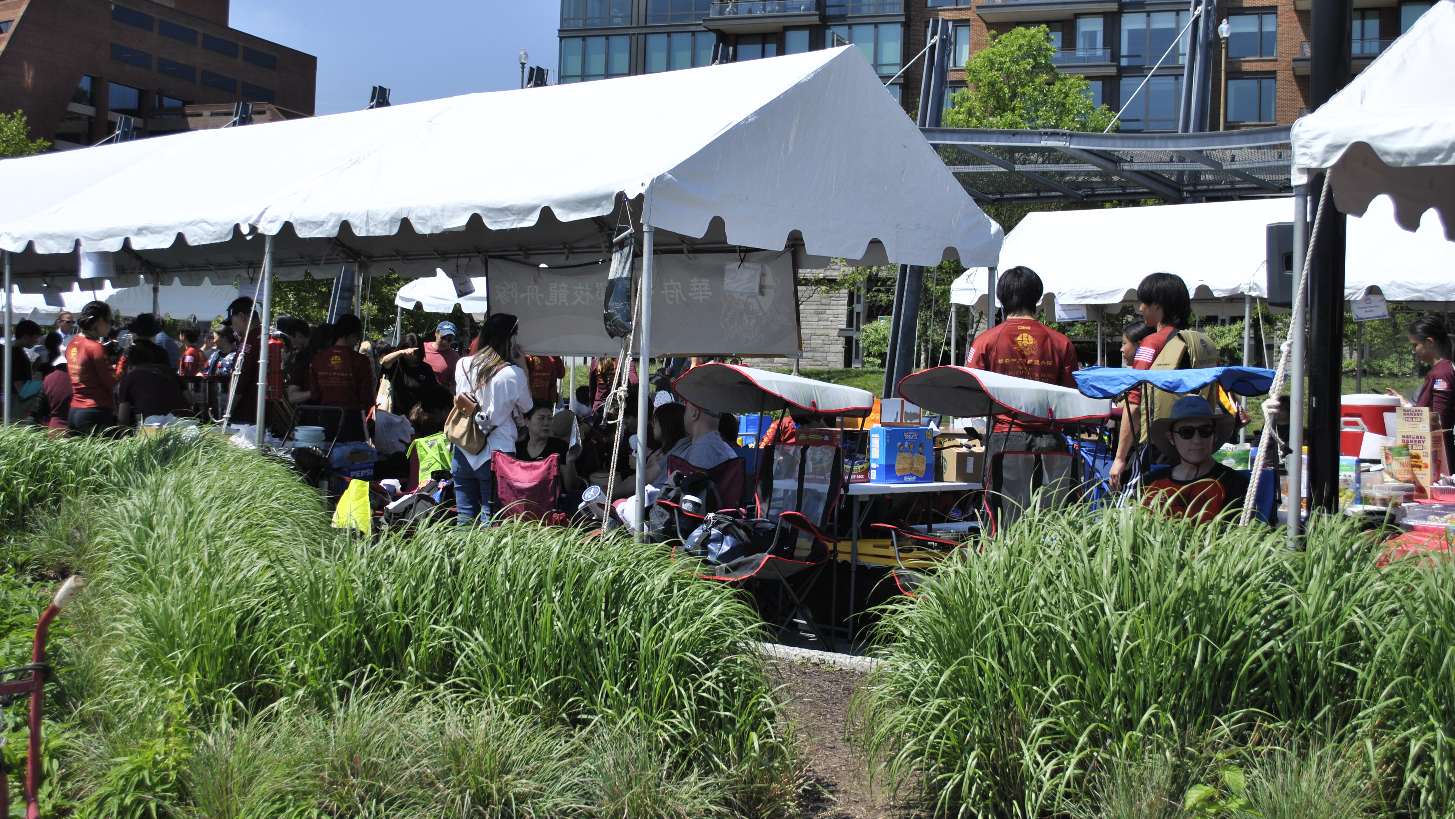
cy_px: 336
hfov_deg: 45.5
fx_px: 1736
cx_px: 723
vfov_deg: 26.5
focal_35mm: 45
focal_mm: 28
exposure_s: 1/1000
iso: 100
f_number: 5
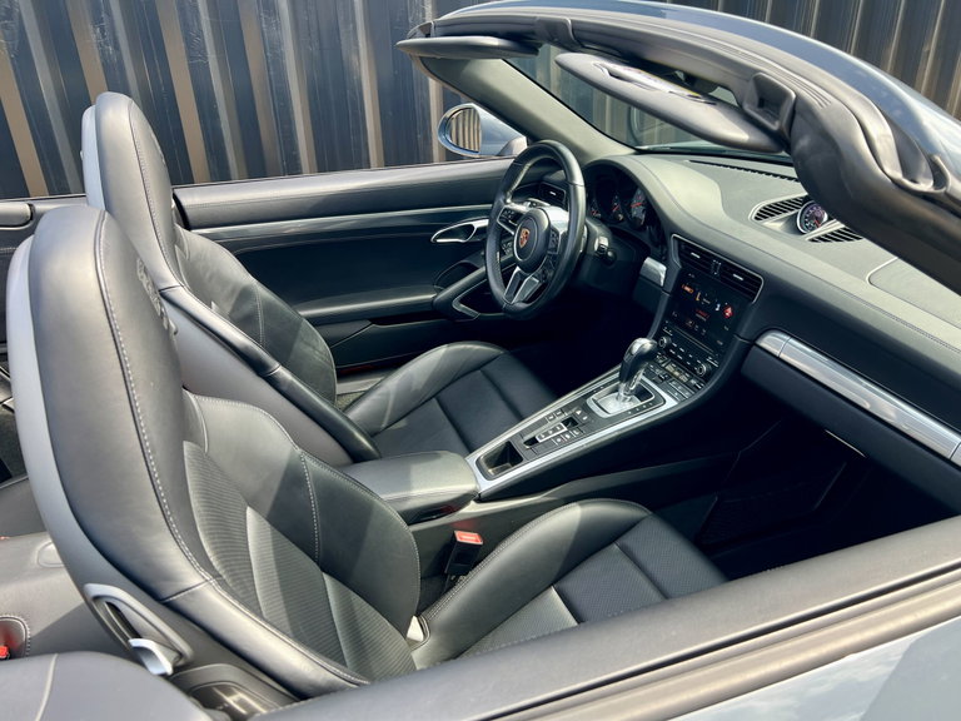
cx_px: 480
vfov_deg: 53.1
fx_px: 722
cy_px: 360
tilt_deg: -27.8
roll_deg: +1.4
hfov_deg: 67.3
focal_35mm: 26
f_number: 1.5
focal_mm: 5.7
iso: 50
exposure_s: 1/389
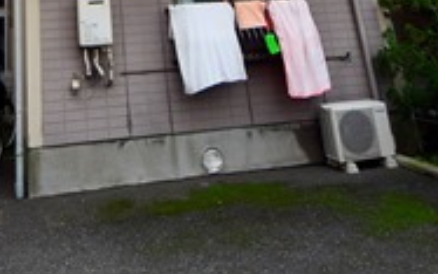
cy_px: -162
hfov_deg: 45.1
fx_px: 502
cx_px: 96
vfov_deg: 23.1
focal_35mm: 42
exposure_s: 1/250
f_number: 8
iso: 250
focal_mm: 8
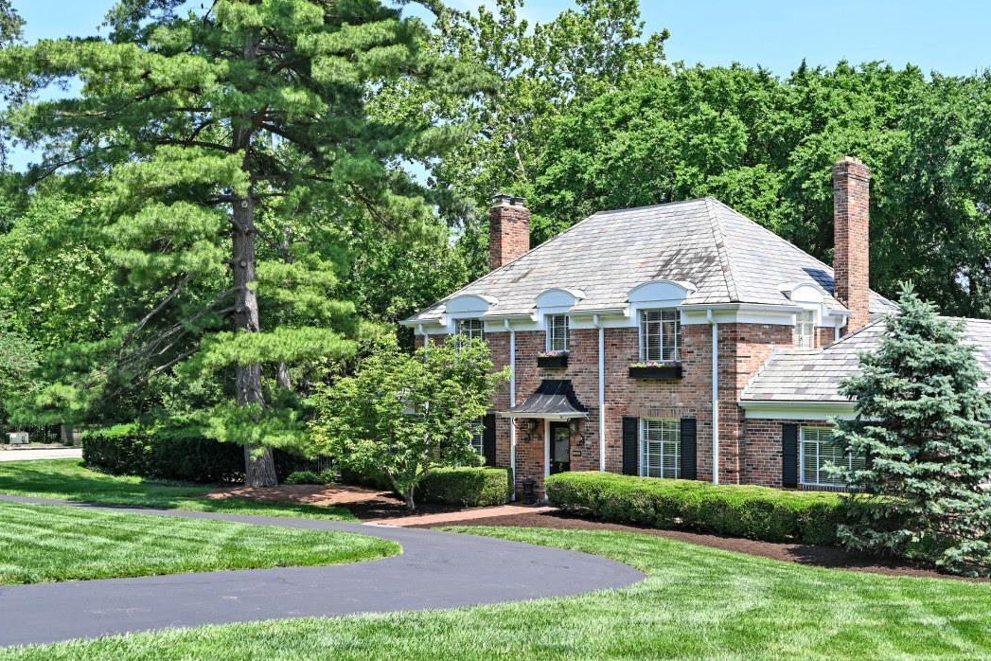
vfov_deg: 31.2
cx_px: 626
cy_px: 373
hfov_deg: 45.0
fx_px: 1184
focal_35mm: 43
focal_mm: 30
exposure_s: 1/250
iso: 100
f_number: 5.6
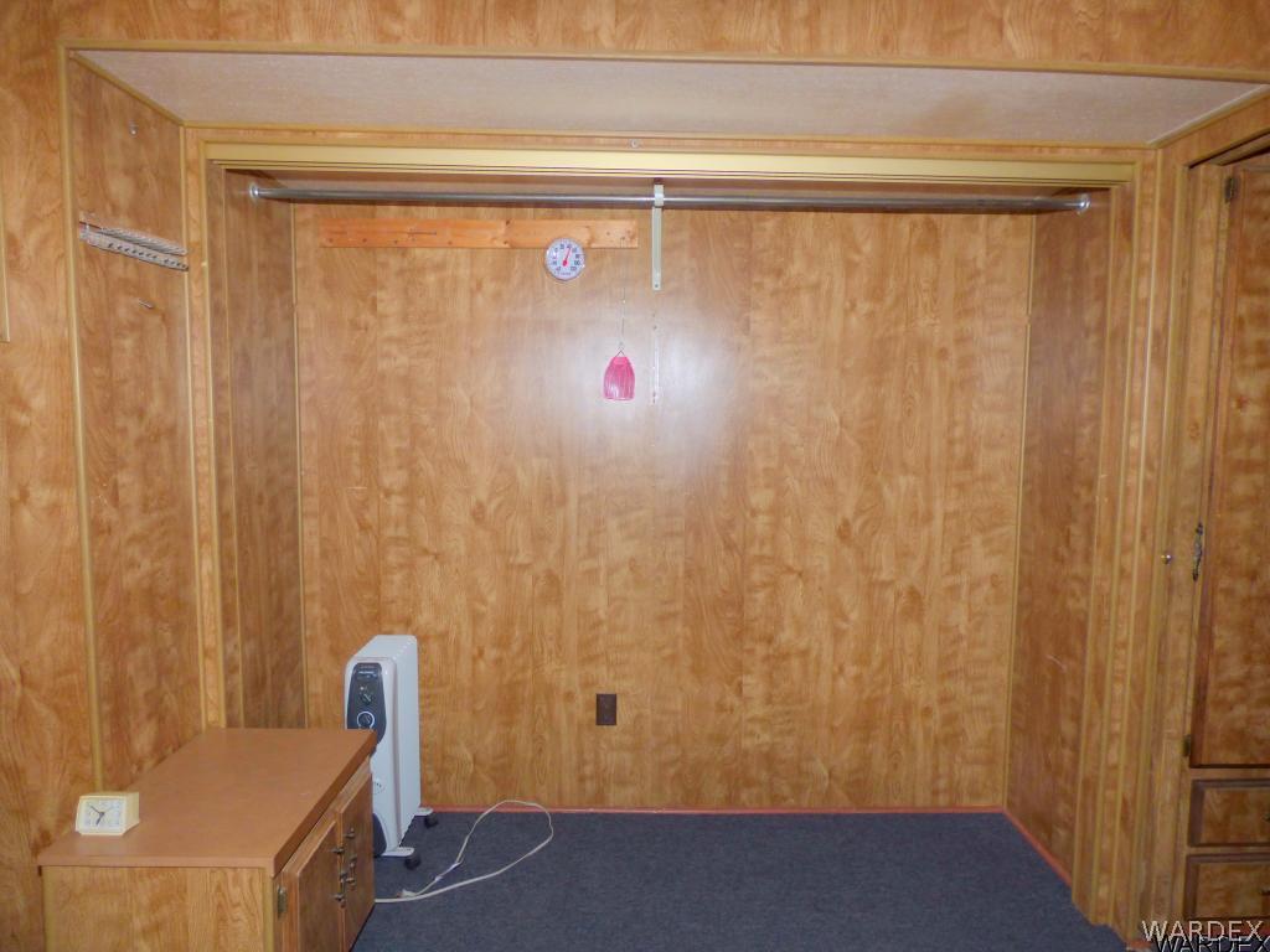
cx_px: 635
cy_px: 476
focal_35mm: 20
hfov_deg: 81.7
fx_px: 734
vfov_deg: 66.0
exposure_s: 1/60
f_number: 2.8
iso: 100
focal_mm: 3.58
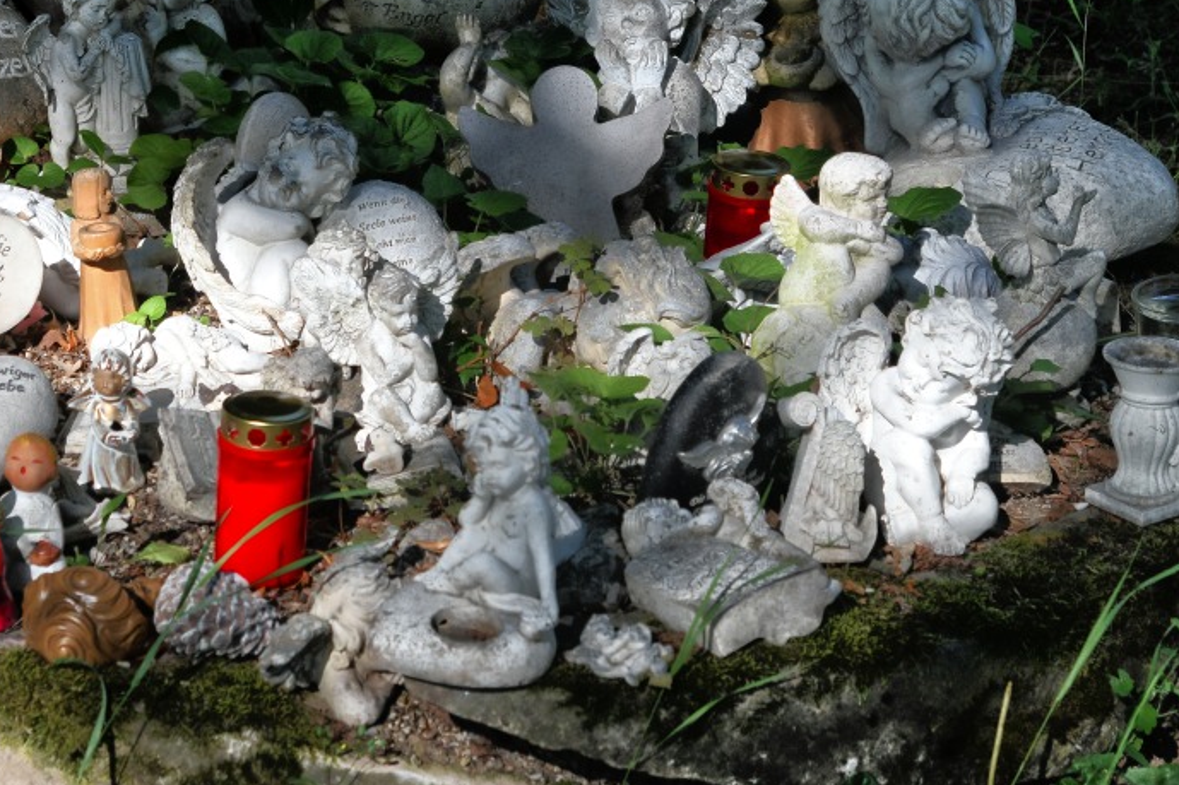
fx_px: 3536
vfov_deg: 12.6
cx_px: 293
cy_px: 139
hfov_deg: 18.8
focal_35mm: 108
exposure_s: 1/320
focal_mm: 62
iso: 200
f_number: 6.3
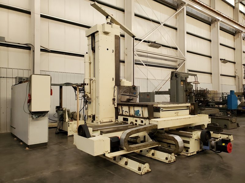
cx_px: 122
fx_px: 184
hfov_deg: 67.3
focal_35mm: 26
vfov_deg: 53.1
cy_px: 92
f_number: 2.4
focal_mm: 4.3
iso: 200
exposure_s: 1/120
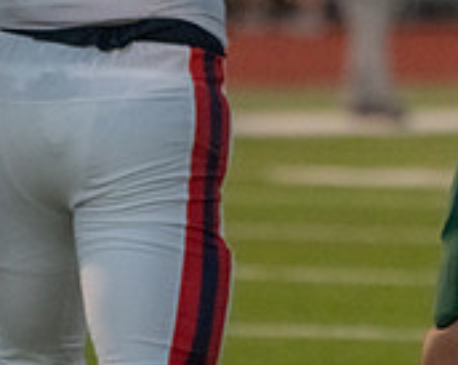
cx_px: 497
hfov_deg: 2.1
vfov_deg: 1.6
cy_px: -222
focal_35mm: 938
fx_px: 12693
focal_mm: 247
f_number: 5.6
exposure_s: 1/1250
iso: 12800
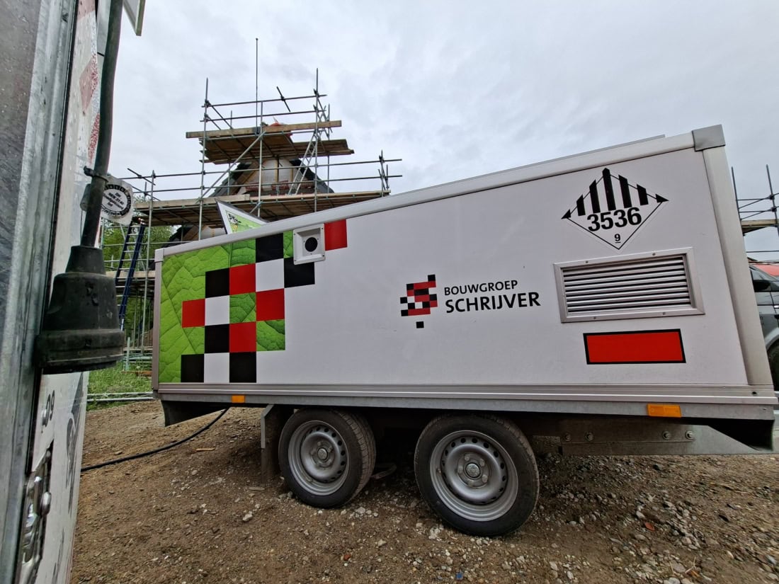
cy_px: 292
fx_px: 293
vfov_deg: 89.9
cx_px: 390
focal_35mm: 13
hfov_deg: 106.2
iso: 40
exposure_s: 1/959
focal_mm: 1.7
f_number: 2.2
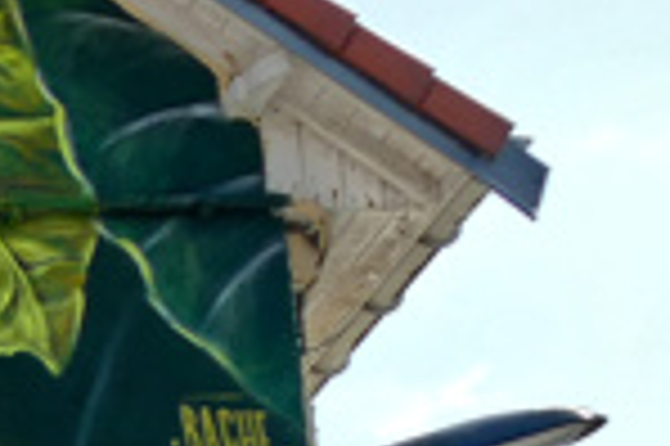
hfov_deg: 8.1
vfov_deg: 6.0
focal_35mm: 227
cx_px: -1124
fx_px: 4220
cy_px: 453
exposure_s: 1/1300
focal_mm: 11.9
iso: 125
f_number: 3
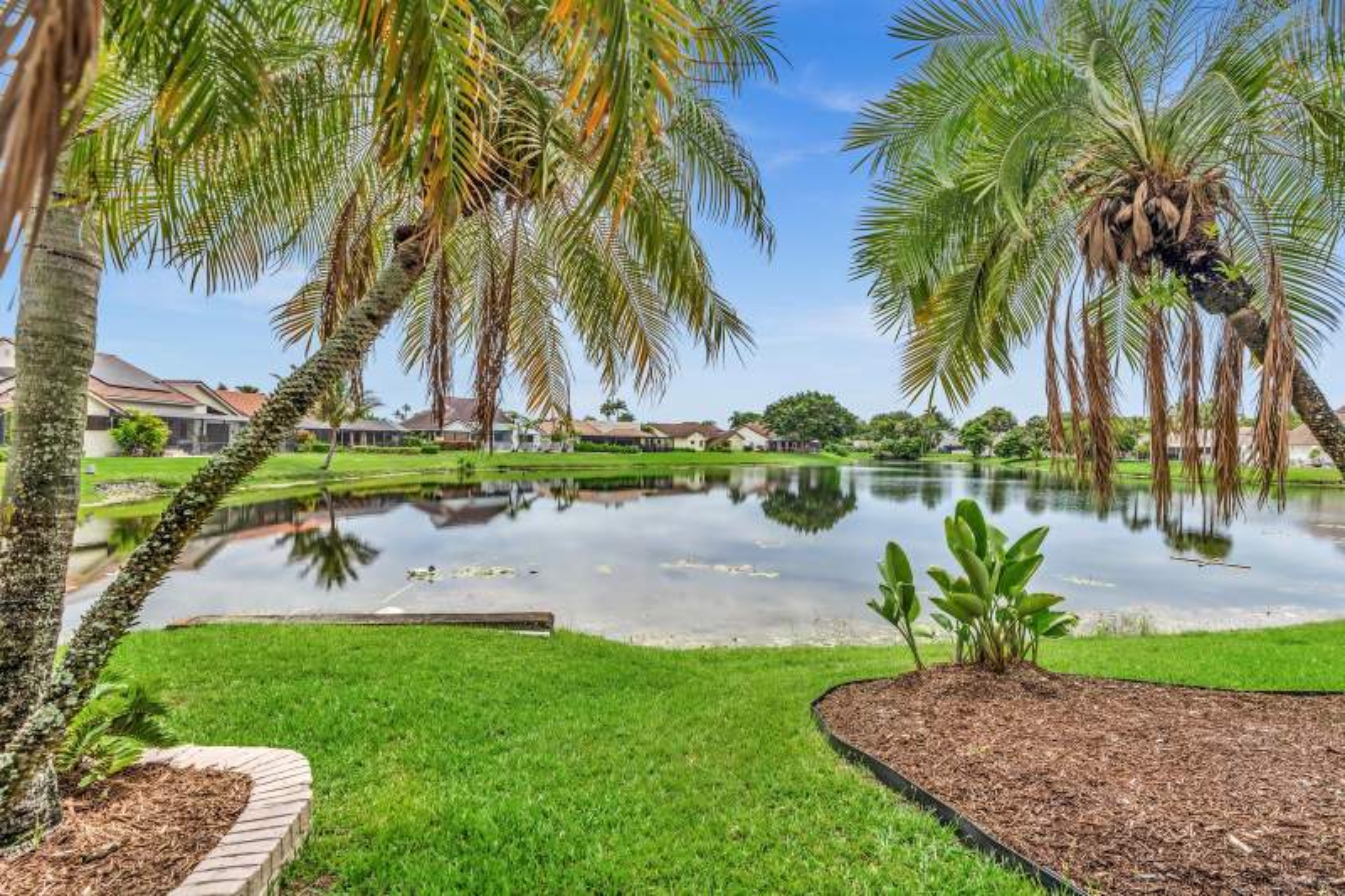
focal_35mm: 16
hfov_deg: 96.7
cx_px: 672
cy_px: 448
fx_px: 598
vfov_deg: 73.7
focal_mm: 16
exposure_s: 1/1000
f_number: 8
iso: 200
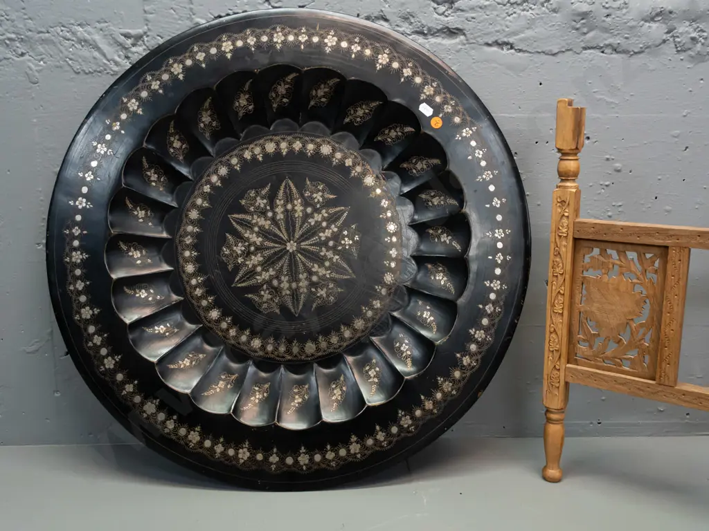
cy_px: 266
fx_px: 655
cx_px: 354
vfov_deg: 44.2
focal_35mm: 32
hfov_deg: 56.8
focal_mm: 16
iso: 2500
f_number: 5
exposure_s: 1/125
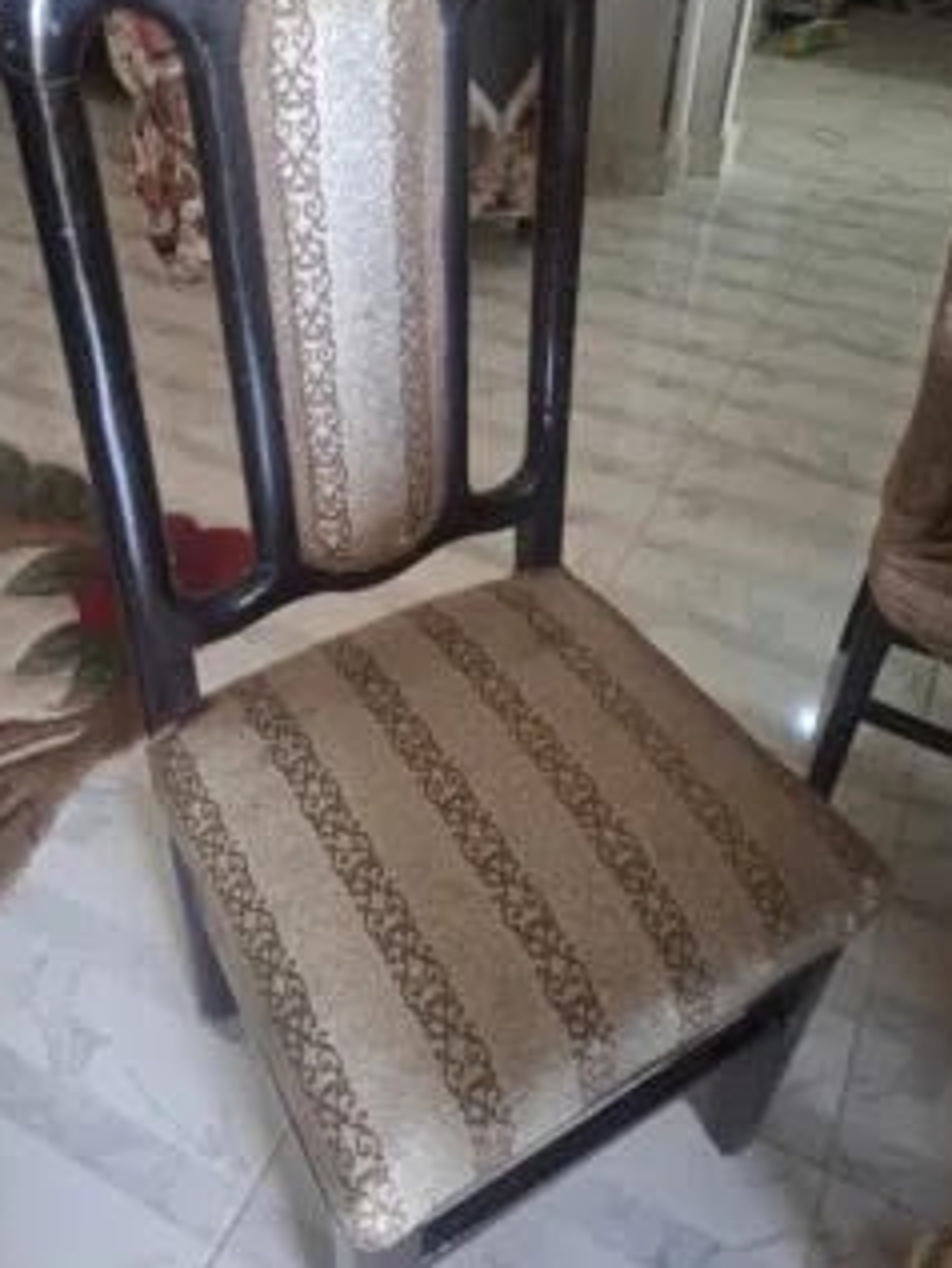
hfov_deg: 48.3
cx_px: 488
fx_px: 1063
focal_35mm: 29
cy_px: 516
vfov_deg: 61.2
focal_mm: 5.54
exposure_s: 1/33
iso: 400
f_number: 1.8
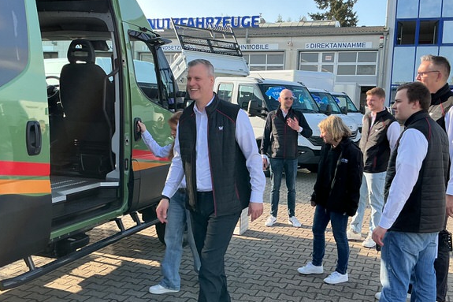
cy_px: 174
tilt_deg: -6.9
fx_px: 528
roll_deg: -2.7
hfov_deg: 46.4
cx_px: 234
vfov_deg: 31.8
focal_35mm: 42
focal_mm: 3
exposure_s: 1/478
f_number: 1.8
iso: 25
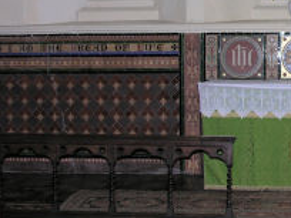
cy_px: 71
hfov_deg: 23.3
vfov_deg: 18.6
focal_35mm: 79
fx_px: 664
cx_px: 315
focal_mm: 8.9
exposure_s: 1/60.1
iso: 82
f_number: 2.8
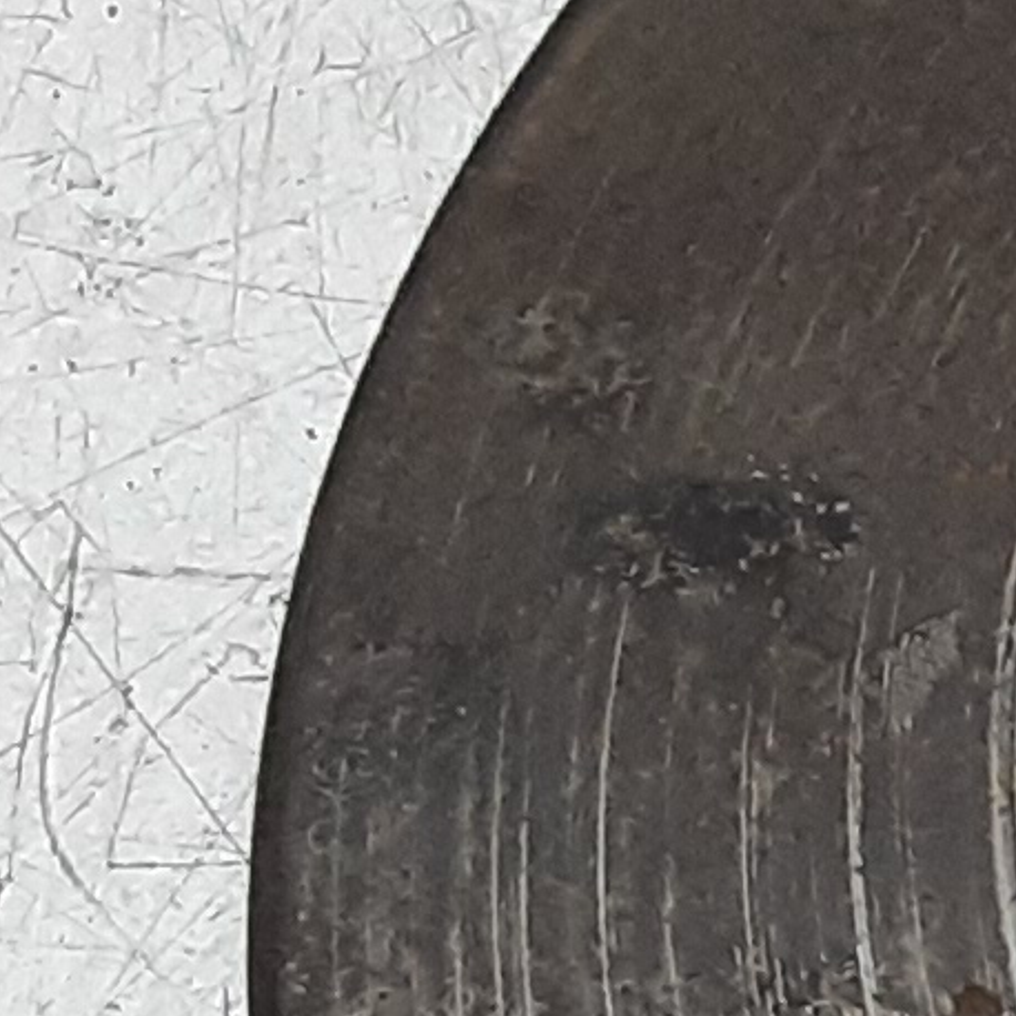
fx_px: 5645
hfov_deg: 9.2
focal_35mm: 170
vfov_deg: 9.9
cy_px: 1571
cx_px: 2456
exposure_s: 1/50
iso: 125
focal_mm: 2.91
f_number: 1.9
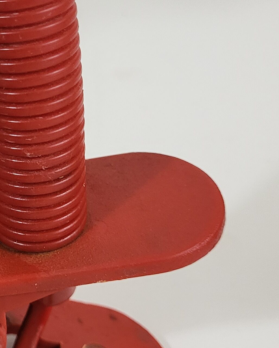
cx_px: -49
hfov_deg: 18.5
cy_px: 149
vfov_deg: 24.1
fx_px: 815
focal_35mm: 79
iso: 250
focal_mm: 5.4
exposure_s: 1/100
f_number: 1.8
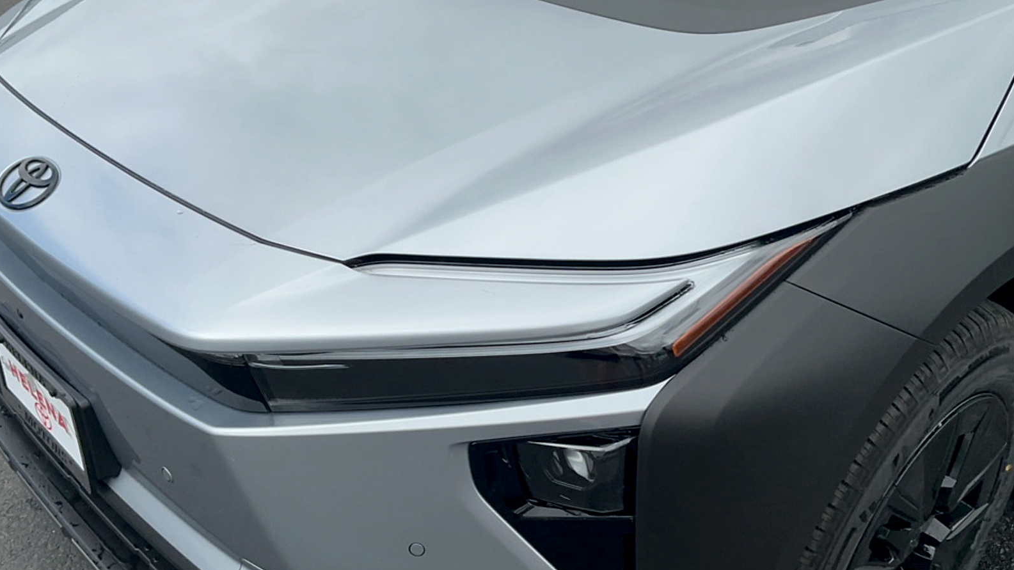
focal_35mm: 33
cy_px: 317
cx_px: 505
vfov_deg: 35.6
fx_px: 887
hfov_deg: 59.5
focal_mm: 3
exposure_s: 1/1035
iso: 25
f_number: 1.8
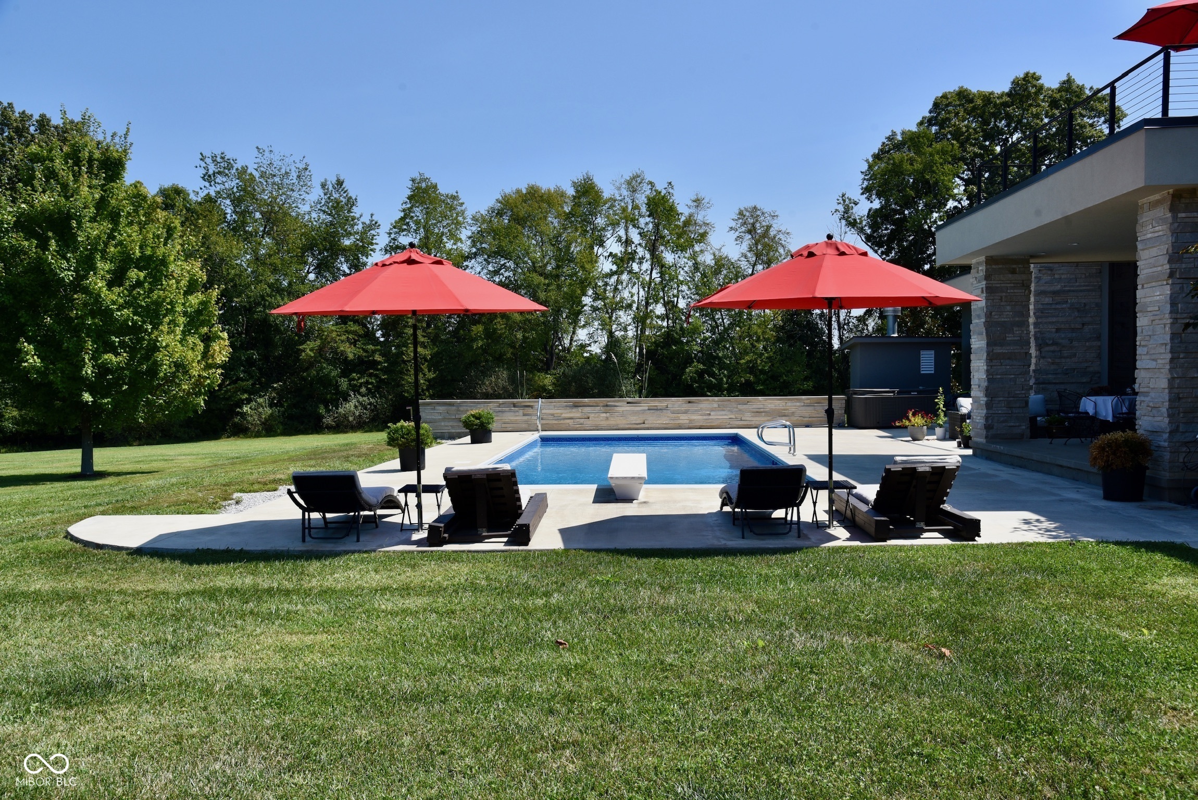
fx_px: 1032
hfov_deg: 60.3
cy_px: 400
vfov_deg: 42.4
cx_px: 599
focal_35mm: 31
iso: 320
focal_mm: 31
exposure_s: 1/400
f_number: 10
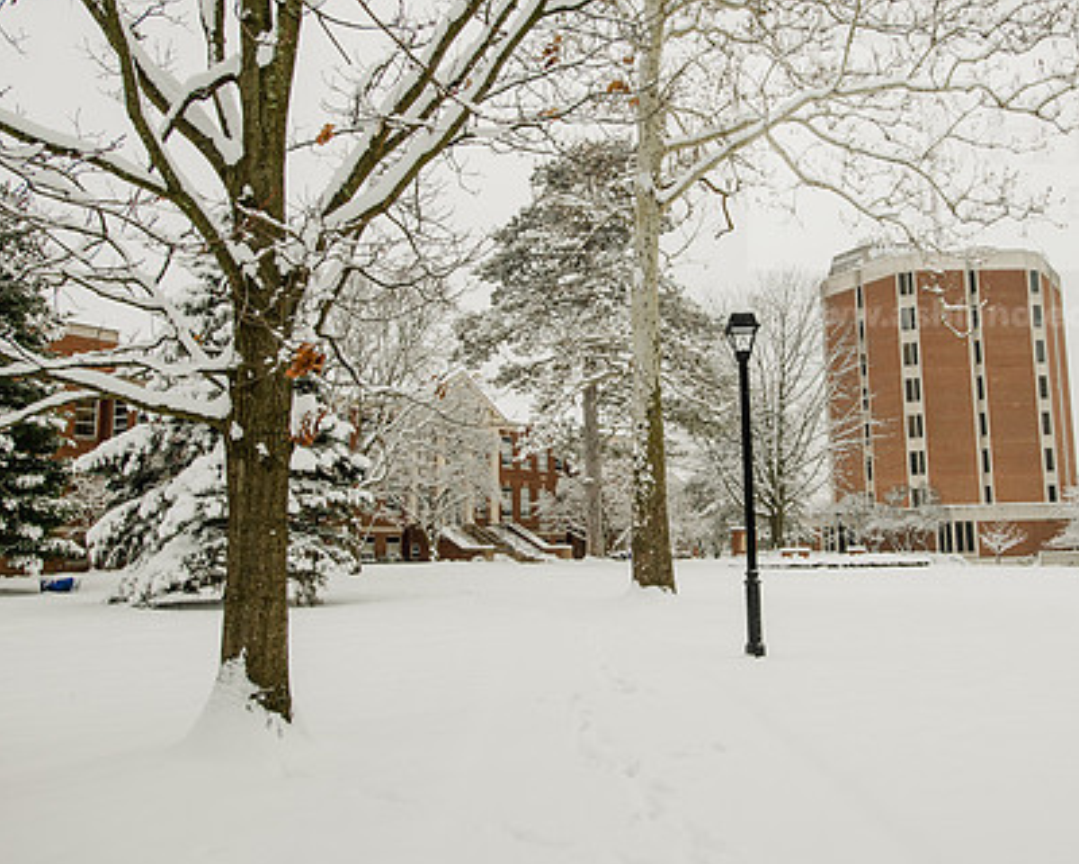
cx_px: 666
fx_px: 1086
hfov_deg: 52.3
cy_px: 371
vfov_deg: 43.3
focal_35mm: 34
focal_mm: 25
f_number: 5
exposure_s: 1/500
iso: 200
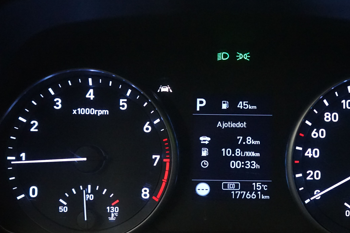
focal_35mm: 70
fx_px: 681
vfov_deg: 19.4
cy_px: 136
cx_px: 225
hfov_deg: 28.7
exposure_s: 1/50
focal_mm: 41
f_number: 4.5
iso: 6400
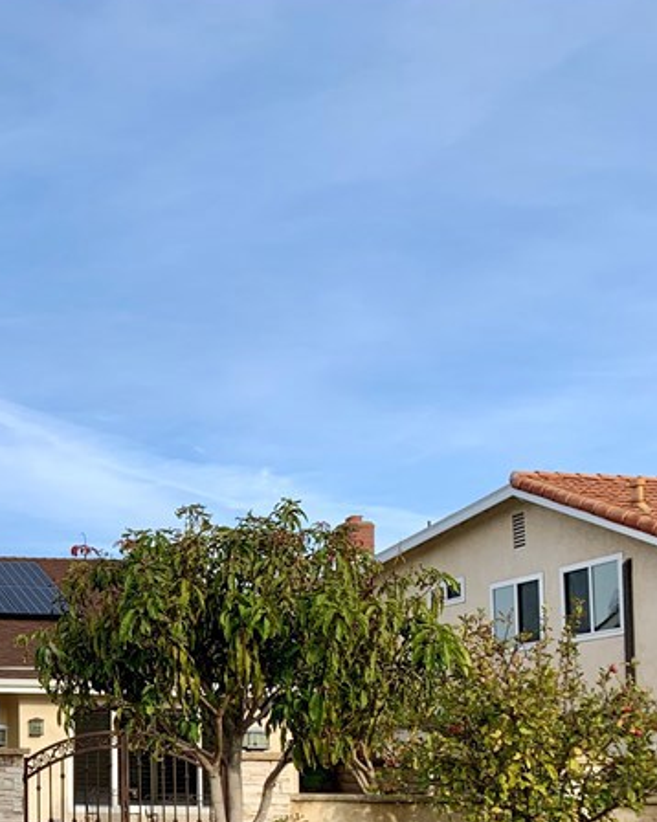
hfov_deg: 23.7
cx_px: -147
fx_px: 1411
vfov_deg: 31.5
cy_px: 679
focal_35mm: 58
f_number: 1.8
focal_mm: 4.25
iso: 25
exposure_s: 1/1136
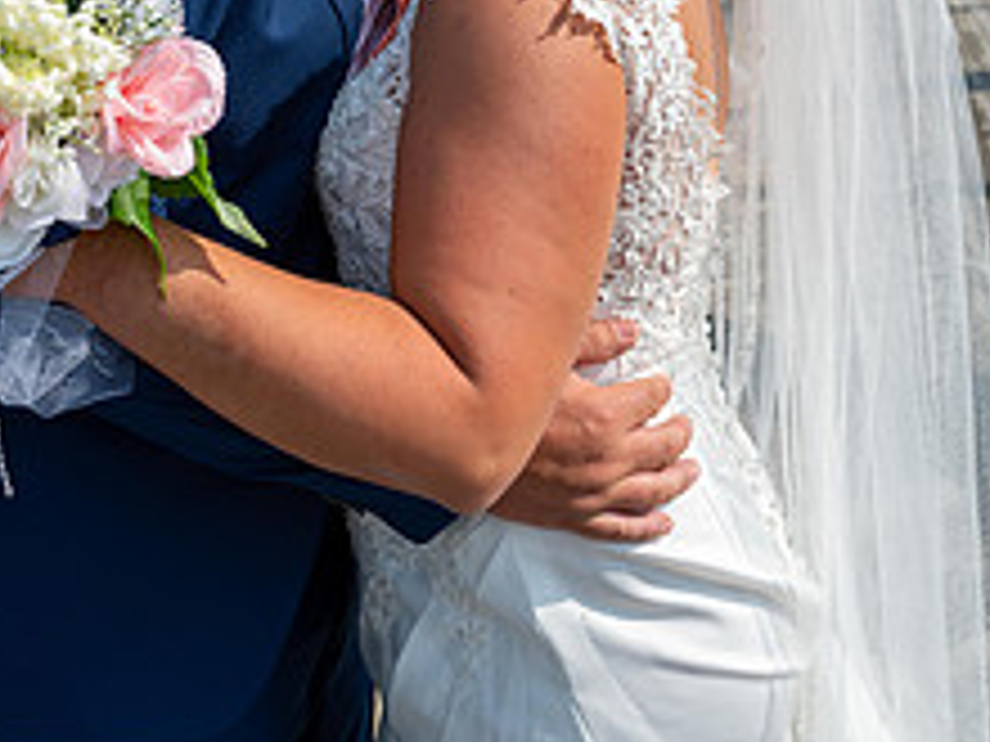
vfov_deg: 23.9
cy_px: -36
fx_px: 1659
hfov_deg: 33.1
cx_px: 389
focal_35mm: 58
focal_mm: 29.5
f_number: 6.3
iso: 100
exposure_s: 1/320
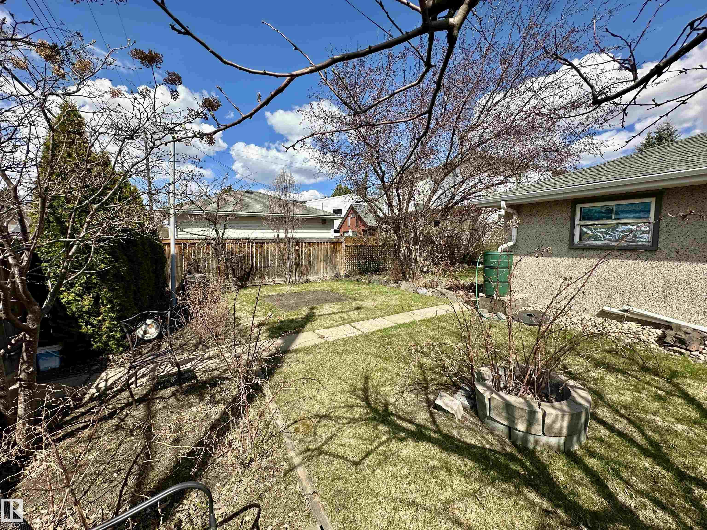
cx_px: 354
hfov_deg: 102.1
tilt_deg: -5.0
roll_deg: +0.1
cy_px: 265
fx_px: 286
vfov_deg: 85.7
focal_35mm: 14
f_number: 2.2
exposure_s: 1/1795
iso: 50
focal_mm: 2.22
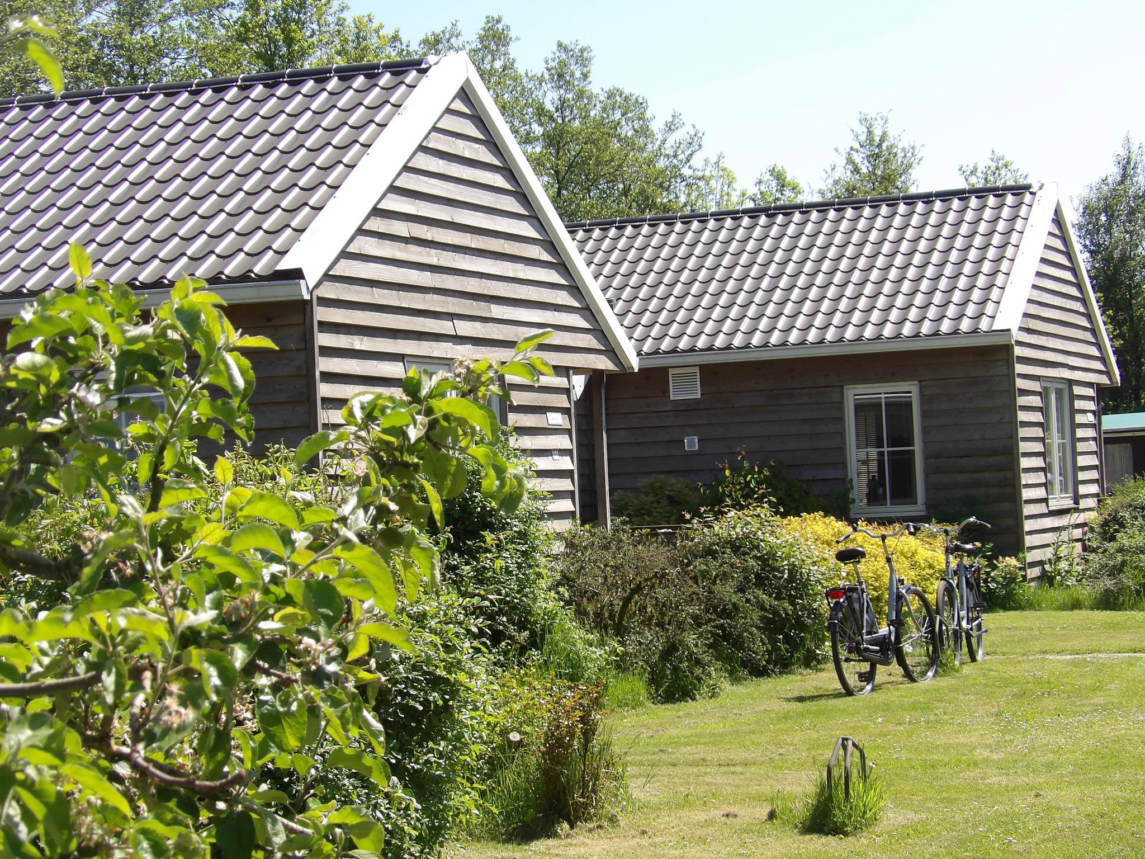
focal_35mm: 85
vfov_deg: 17.4
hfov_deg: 23.0
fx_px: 2812
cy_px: 430
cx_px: 572
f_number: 4.1
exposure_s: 1/378
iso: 100
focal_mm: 15.3
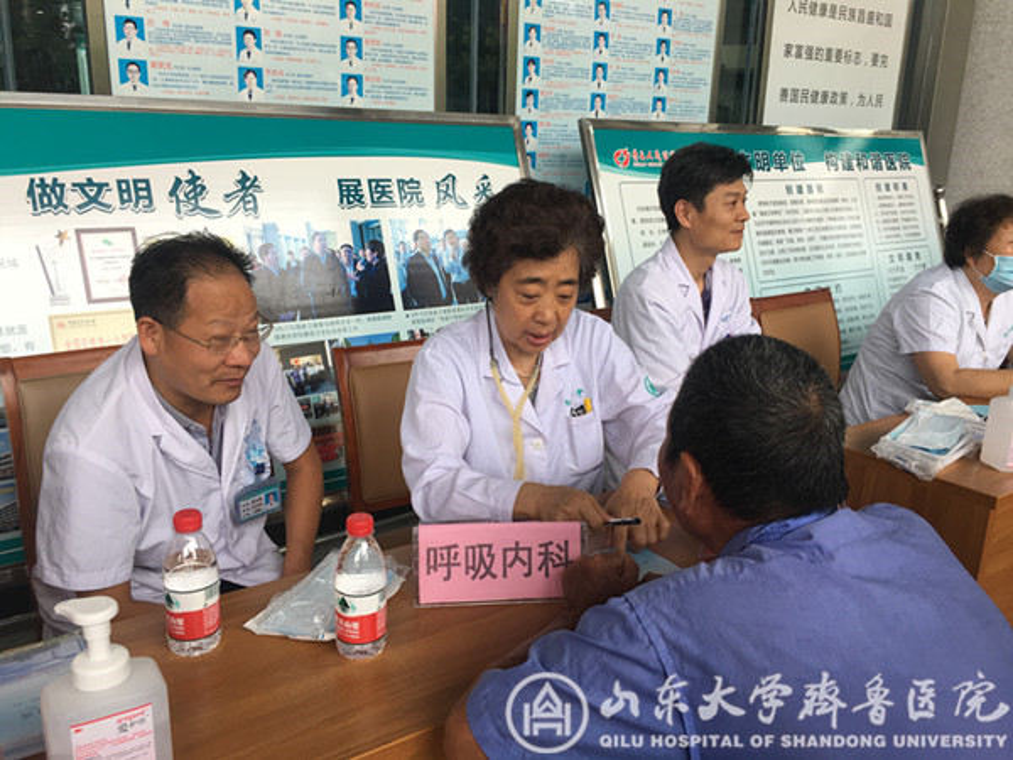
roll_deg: -1.1
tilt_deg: -14.9
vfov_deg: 48.2
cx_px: 506
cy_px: 380
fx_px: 849
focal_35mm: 29
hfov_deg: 61.7
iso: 40
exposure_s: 1/100
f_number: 2.2
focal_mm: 4.15
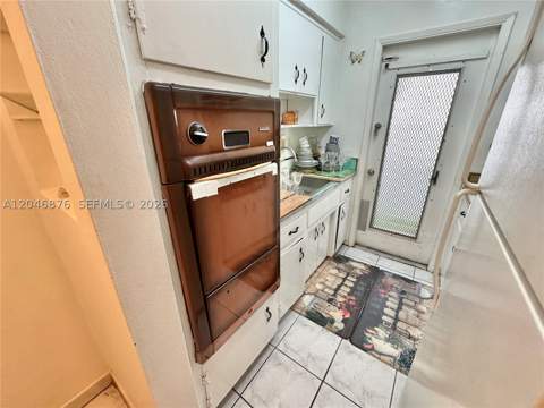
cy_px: 204
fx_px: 220
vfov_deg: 85.7
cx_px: 272
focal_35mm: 14
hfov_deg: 102.1
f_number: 2.2
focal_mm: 2.22
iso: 160
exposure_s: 1/120
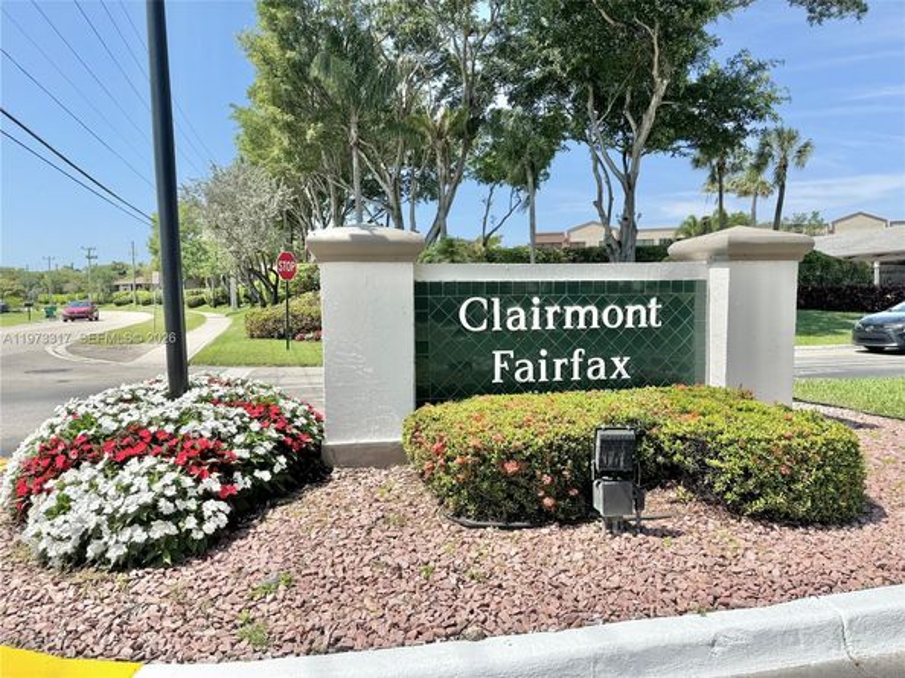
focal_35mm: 24
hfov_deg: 71.6
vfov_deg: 56.8
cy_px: 339
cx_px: 452
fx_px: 627
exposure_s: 1/3802
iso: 80
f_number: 1.78
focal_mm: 6.86
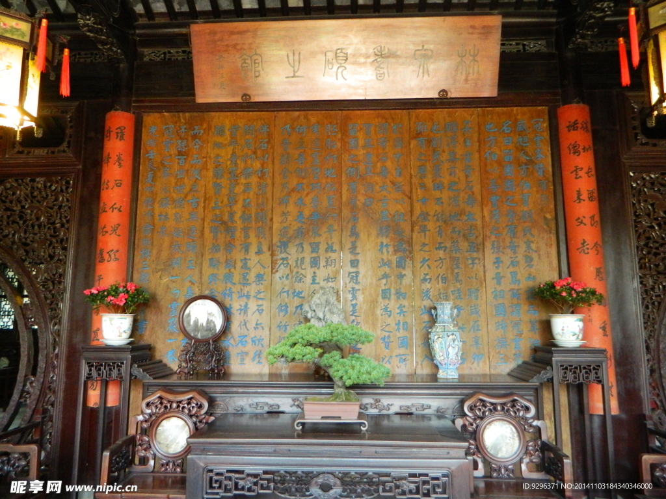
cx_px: 333
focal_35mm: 25
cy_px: 250
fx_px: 481
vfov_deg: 54.9
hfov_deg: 69.4
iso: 400
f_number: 3.1
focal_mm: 4.5
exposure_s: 1/20
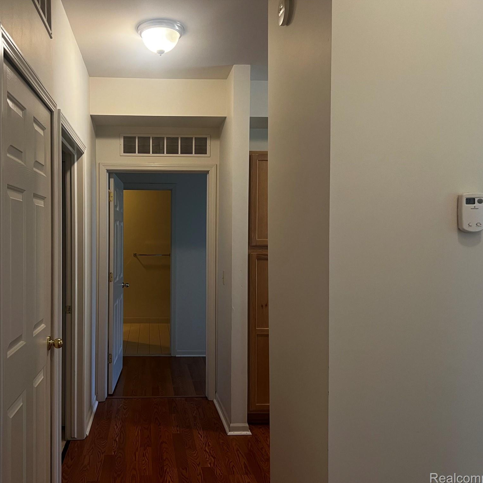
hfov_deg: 51.7
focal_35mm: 31
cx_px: 167
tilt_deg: -1.0
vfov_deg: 52.5
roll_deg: -0.1
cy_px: 243
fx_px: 489
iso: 125
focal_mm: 5.7
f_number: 1.5
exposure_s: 1/60
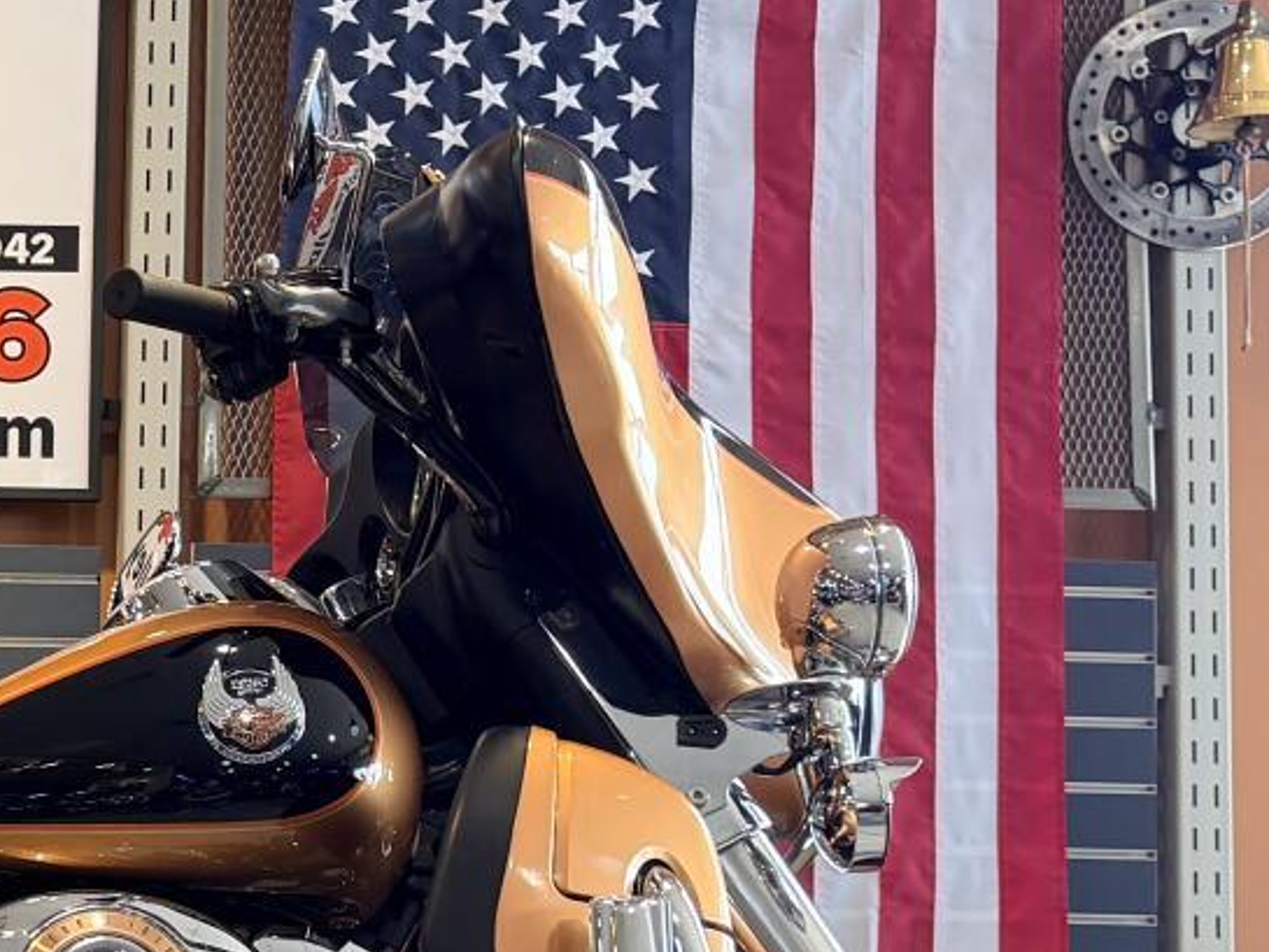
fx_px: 3227
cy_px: 845
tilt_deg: +4.0
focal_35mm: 88
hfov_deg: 20.4
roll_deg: -1.8
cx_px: -370
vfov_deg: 16.6
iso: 160
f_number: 1.78
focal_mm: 6.76
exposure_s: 1/120
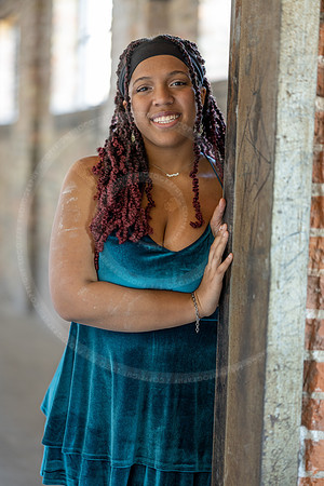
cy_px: 243
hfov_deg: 16.1
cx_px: 162
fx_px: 1147
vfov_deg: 23.9
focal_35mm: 85
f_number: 1.8
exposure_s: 1/100
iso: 500
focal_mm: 85
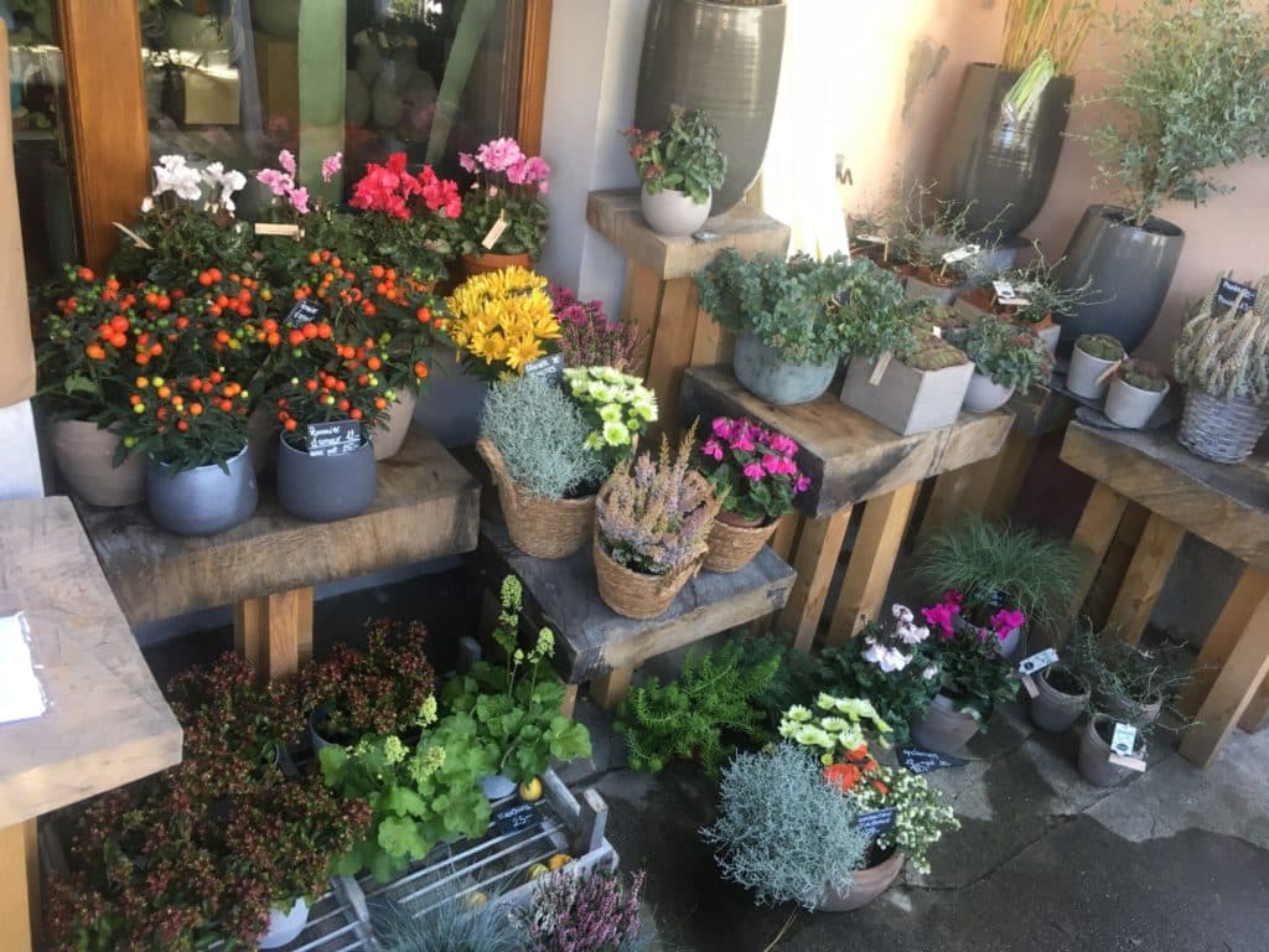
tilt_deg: -27.3
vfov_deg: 48.2
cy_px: 476
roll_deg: -9.5
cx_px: 634
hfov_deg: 61.7
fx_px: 1063
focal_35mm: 29
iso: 25
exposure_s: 1/33
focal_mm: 4.15
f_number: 2.2
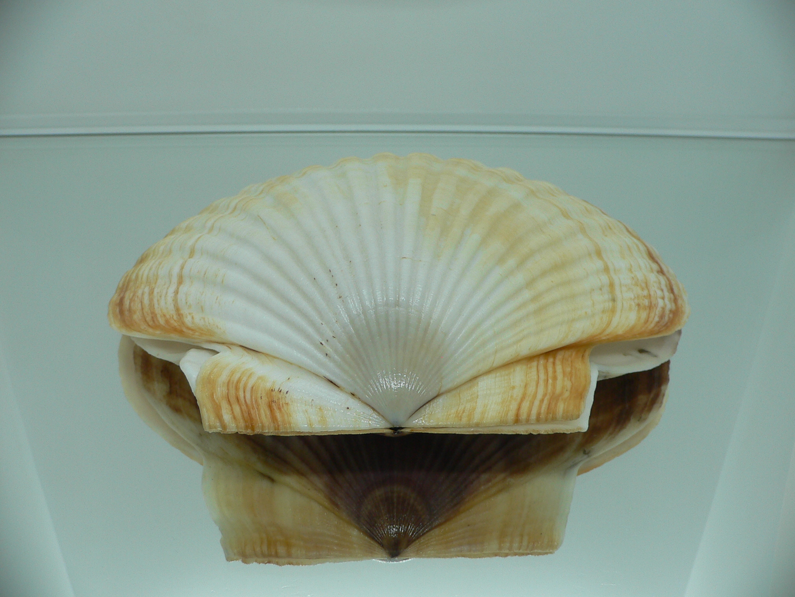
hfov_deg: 52.6
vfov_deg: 40.7
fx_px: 804
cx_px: 398
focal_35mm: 35
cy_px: 298
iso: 80
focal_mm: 4.6
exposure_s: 1/60
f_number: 2.8
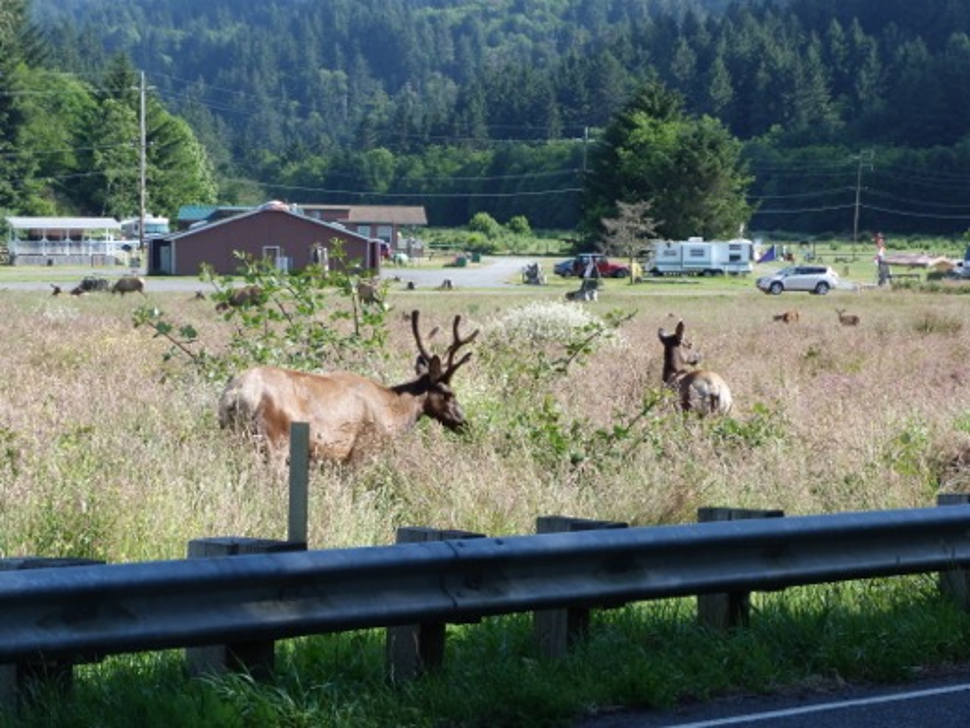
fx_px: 2886
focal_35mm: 103
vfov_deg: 14.4
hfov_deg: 19.1
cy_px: 364
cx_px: 485
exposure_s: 1/200
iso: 80
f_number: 4.5
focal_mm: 18.6
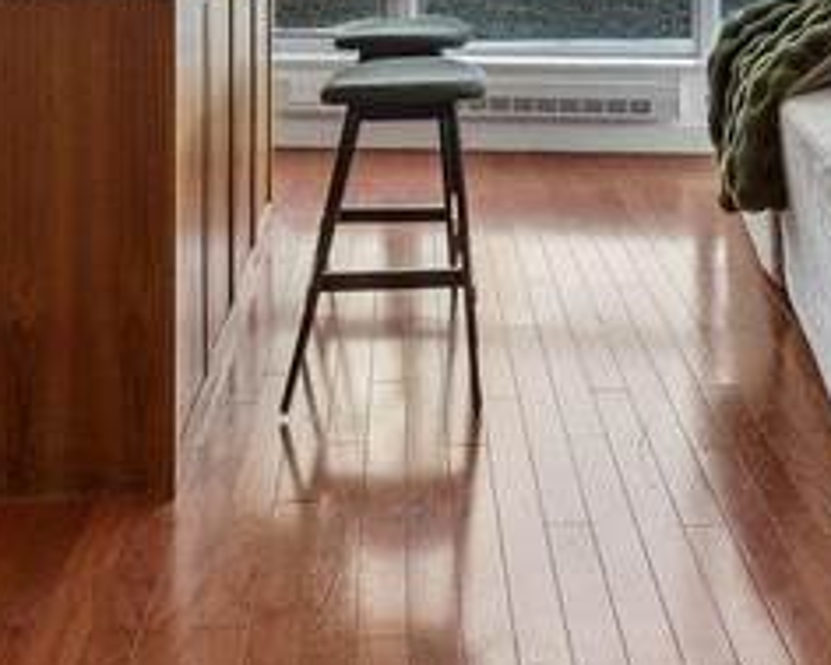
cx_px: 542
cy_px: -178
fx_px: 1501
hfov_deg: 30.8
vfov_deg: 22.6
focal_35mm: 61
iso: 640
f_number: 8
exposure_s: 1/100
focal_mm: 8
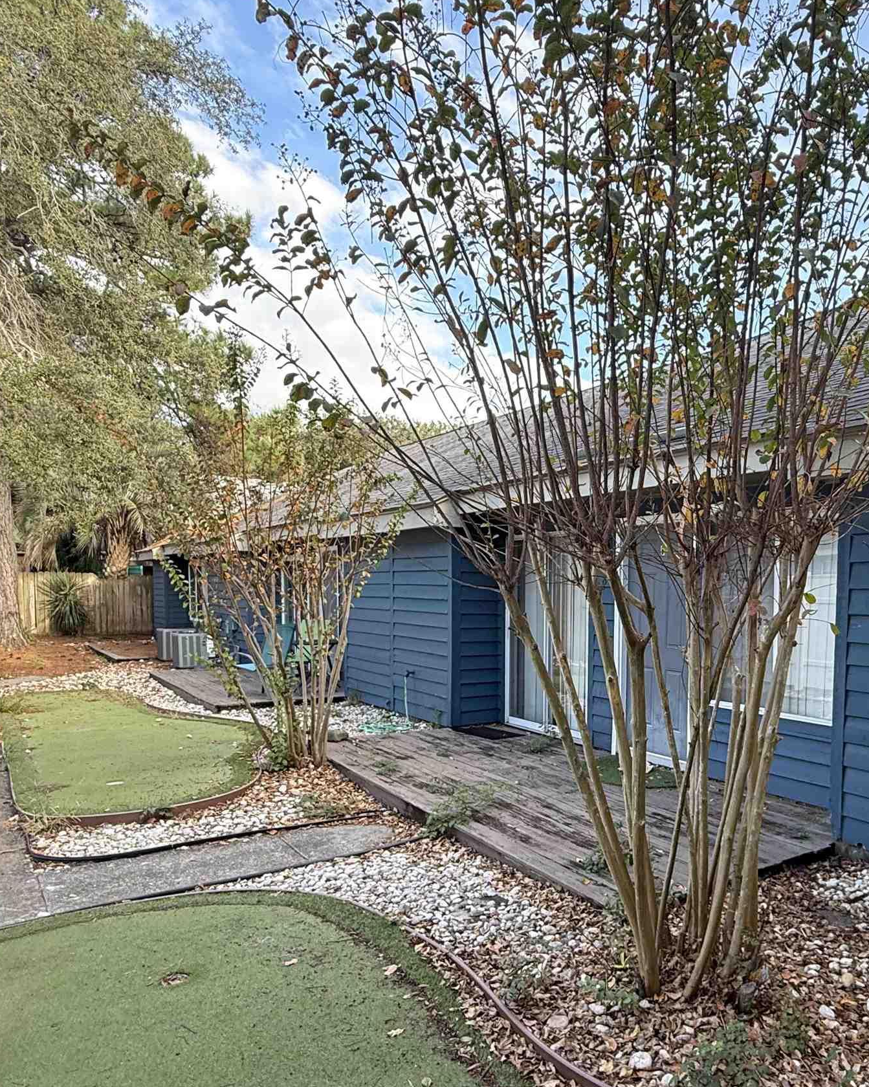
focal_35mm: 25
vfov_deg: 67.5
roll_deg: -0.9
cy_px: 647
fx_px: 804
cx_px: 634
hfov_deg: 54.6
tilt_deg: -3.3
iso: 64
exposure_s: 1/114
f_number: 2.2
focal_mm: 2.22
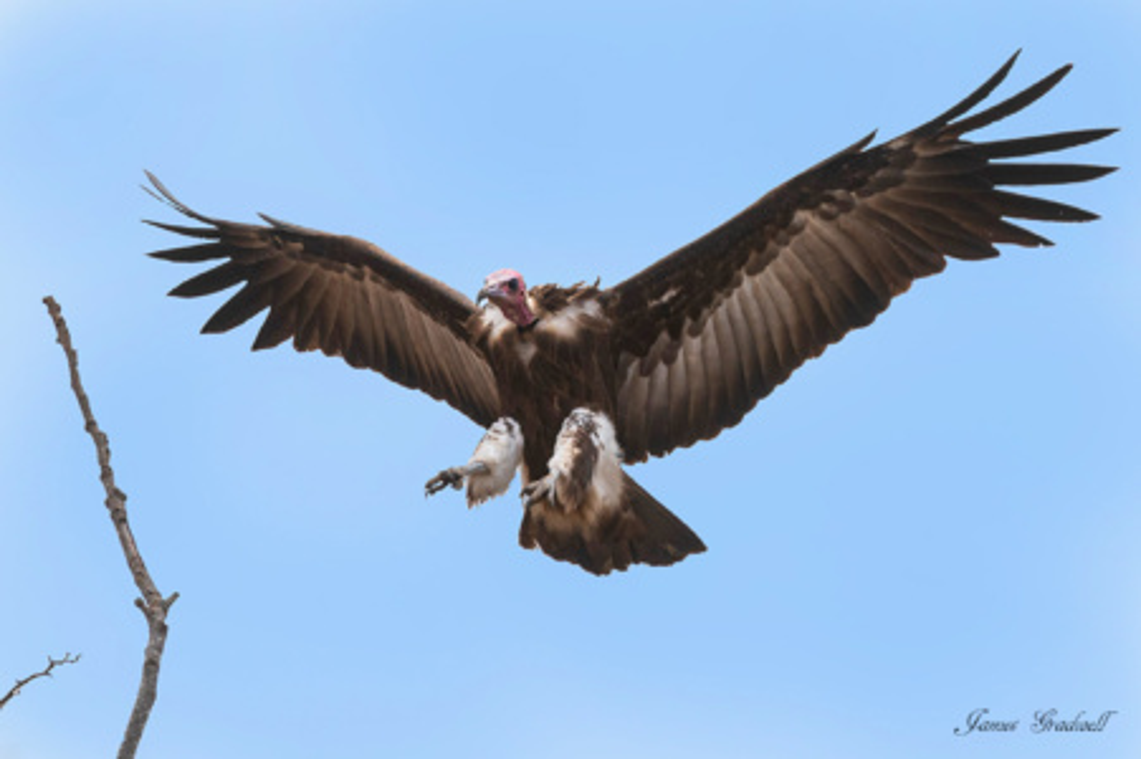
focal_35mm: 490
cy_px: 380
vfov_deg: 2.8
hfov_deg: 4.2
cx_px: 570
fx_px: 15518
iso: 320
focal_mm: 490
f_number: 8
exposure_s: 1/1600
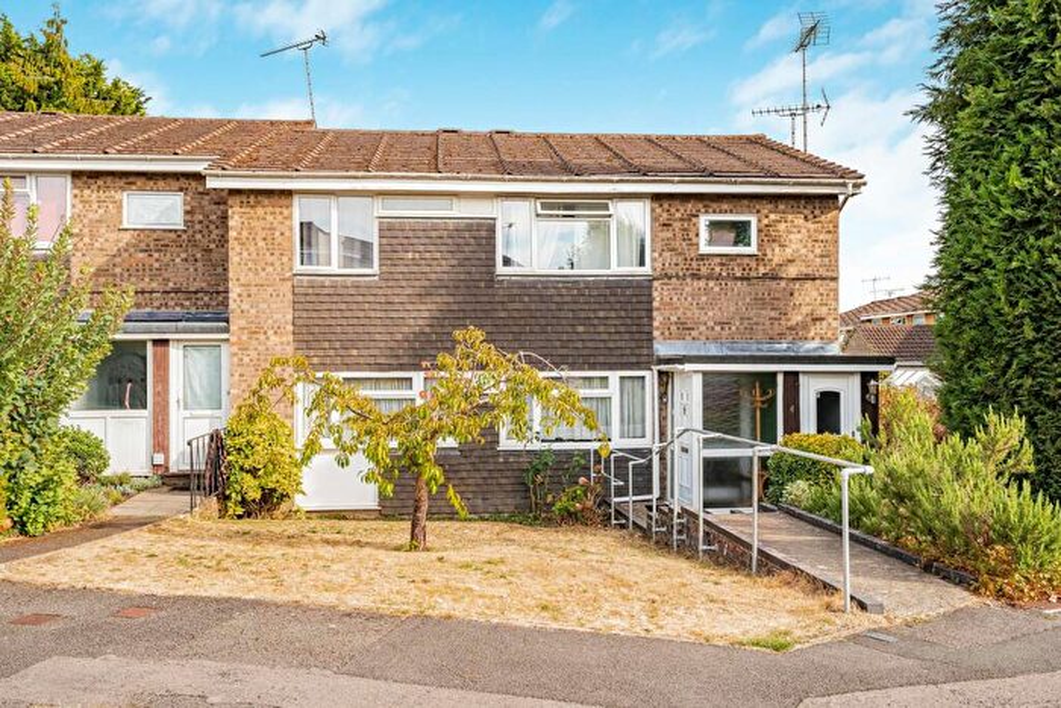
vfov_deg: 41.1
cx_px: 530
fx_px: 943
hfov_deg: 58.7
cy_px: 354
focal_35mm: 32
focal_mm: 32
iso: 640
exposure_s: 1/400
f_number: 8
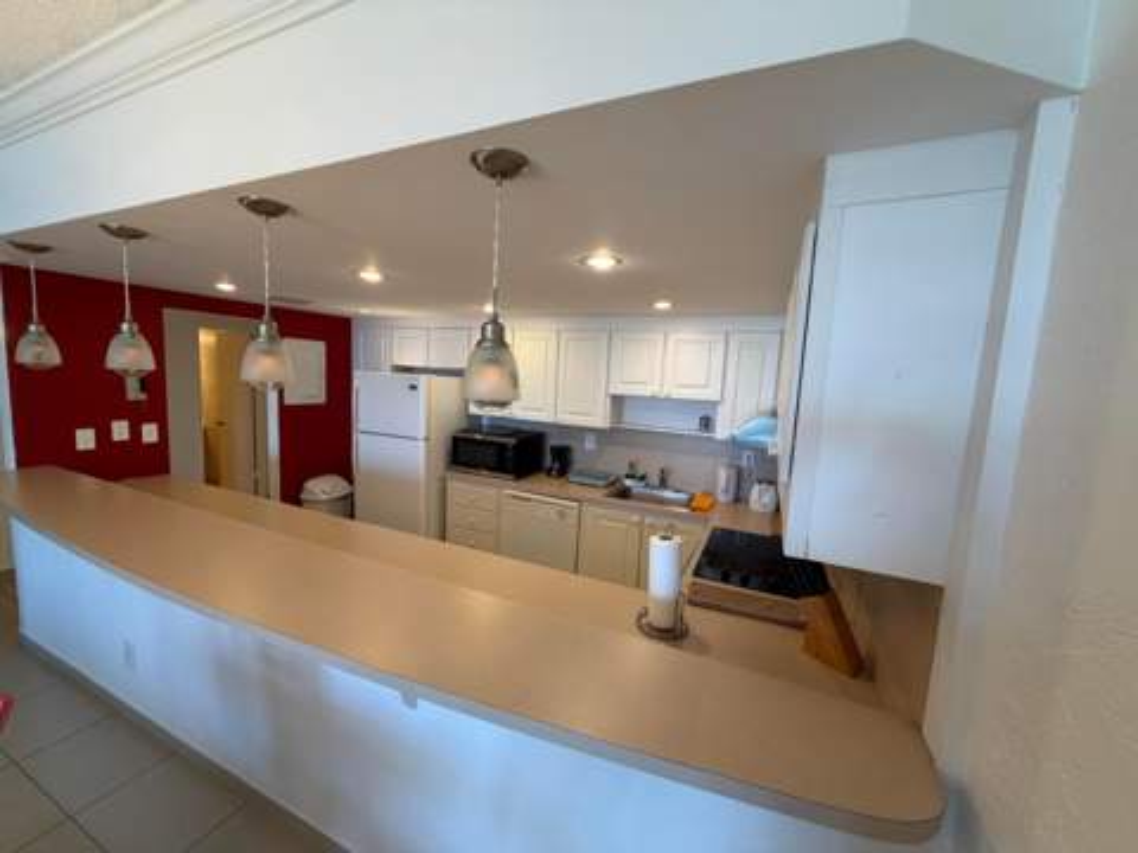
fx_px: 460
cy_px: 426
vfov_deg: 85.7
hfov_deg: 102.1
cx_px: 569
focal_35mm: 14
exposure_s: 1/120
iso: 160
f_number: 2.2
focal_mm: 2.22
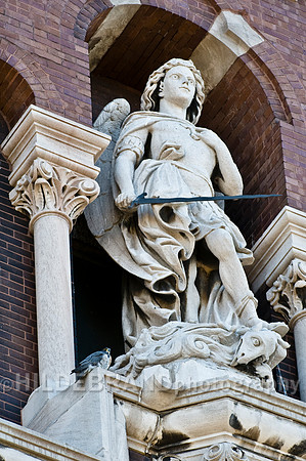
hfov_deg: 4.3
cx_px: 153
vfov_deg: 6.4
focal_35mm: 320
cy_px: 230
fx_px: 4089
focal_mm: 320
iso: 400
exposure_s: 1/250
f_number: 5.6
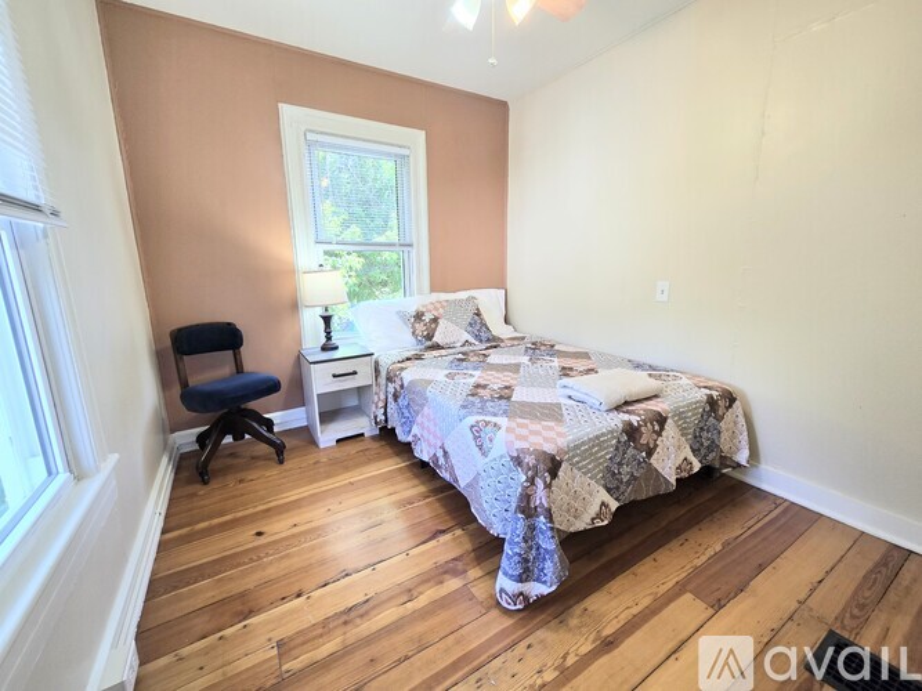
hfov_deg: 106.2
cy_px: 346
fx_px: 346
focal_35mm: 13
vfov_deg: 89.9
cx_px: 461
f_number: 2.2
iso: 64
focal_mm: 2.2
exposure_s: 1/60
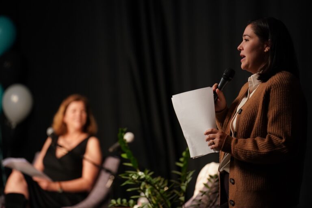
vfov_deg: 9.3
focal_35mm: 147
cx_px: 156
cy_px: 104
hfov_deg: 14.0
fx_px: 1274
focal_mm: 147
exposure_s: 1/200
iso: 2000
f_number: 2.8
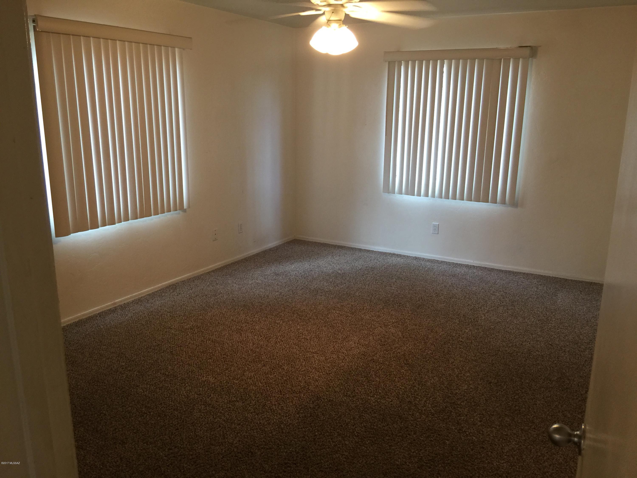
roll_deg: +0.1
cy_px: 239
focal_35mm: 29
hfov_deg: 61.7
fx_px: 534
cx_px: 318
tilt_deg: -15.2
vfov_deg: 48.2
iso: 50
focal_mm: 4.15
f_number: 2.2
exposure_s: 1/15
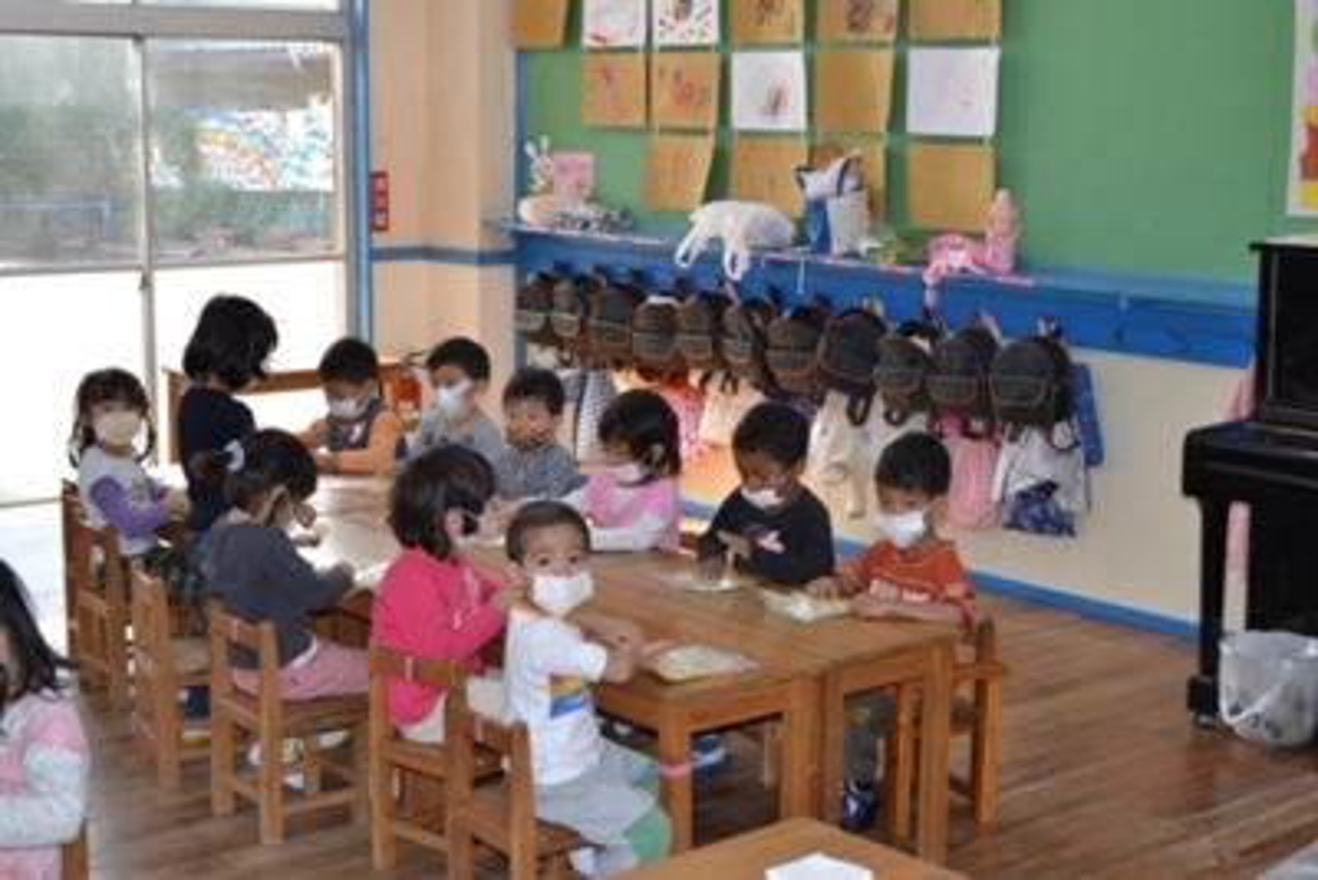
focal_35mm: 54
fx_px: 1978
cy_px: 440
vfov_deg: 25.1
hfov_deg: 36.9
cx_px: 659
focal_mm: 36
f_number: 5
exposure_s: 1/100
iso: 400
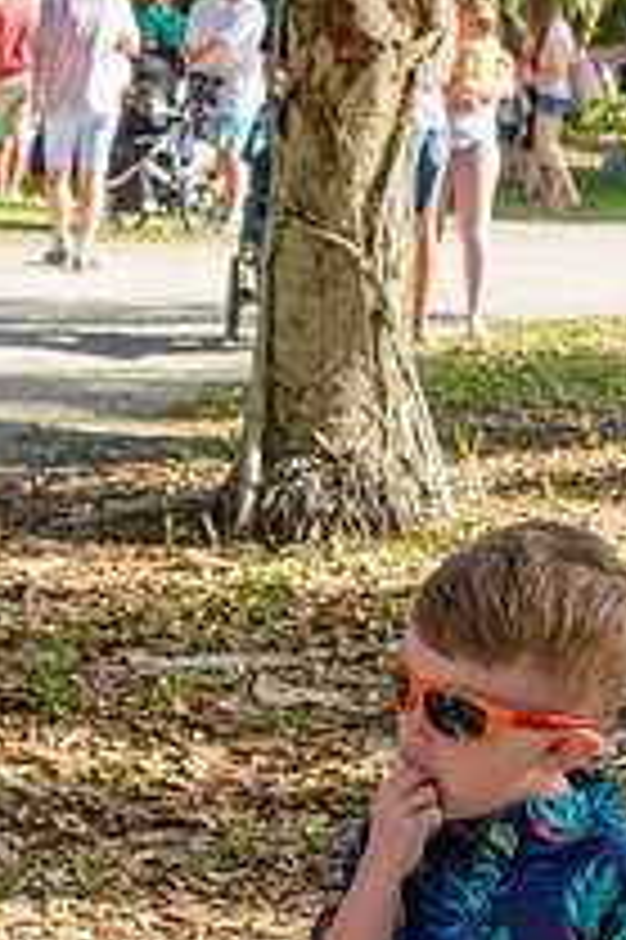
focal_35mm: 113
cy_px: 859
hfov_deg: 12.1
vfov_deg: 17.8
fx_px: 2952
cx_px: 266
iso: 250
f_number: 8
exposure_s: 1/250
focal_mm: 35
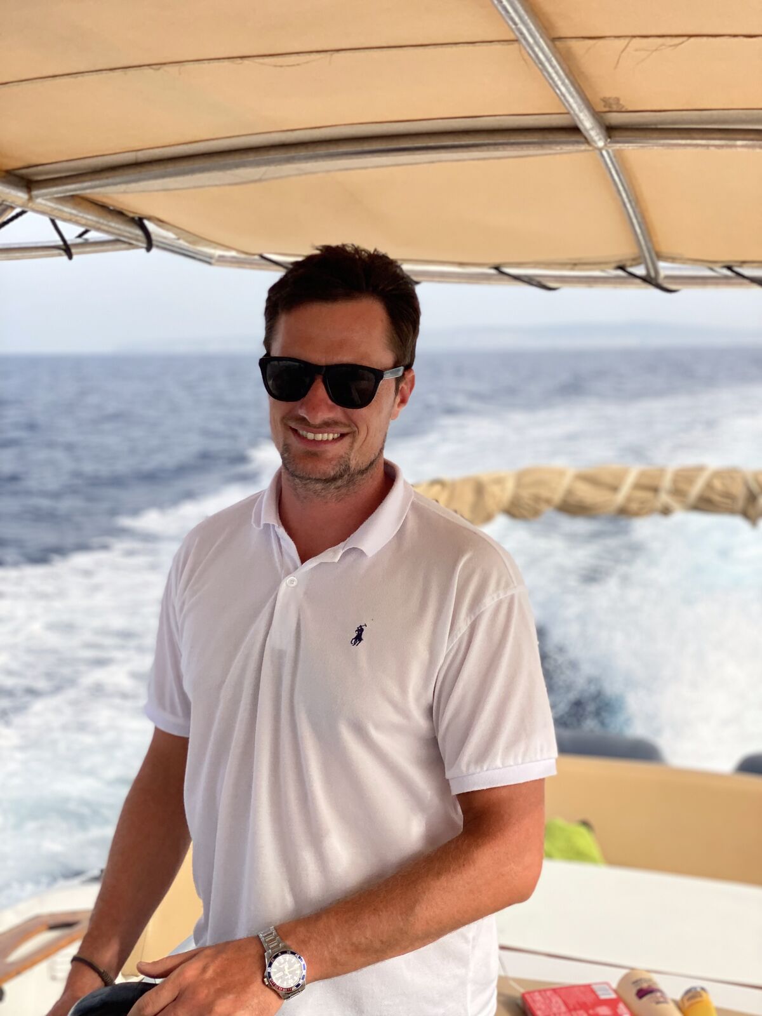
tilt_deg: -3.8
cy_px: 508
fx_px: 1526
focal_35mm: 52
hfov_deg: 28.0
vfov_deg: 36.8
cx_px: 381
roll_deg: -2.1
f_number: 2
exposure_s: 1/959
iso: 20
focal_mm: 6
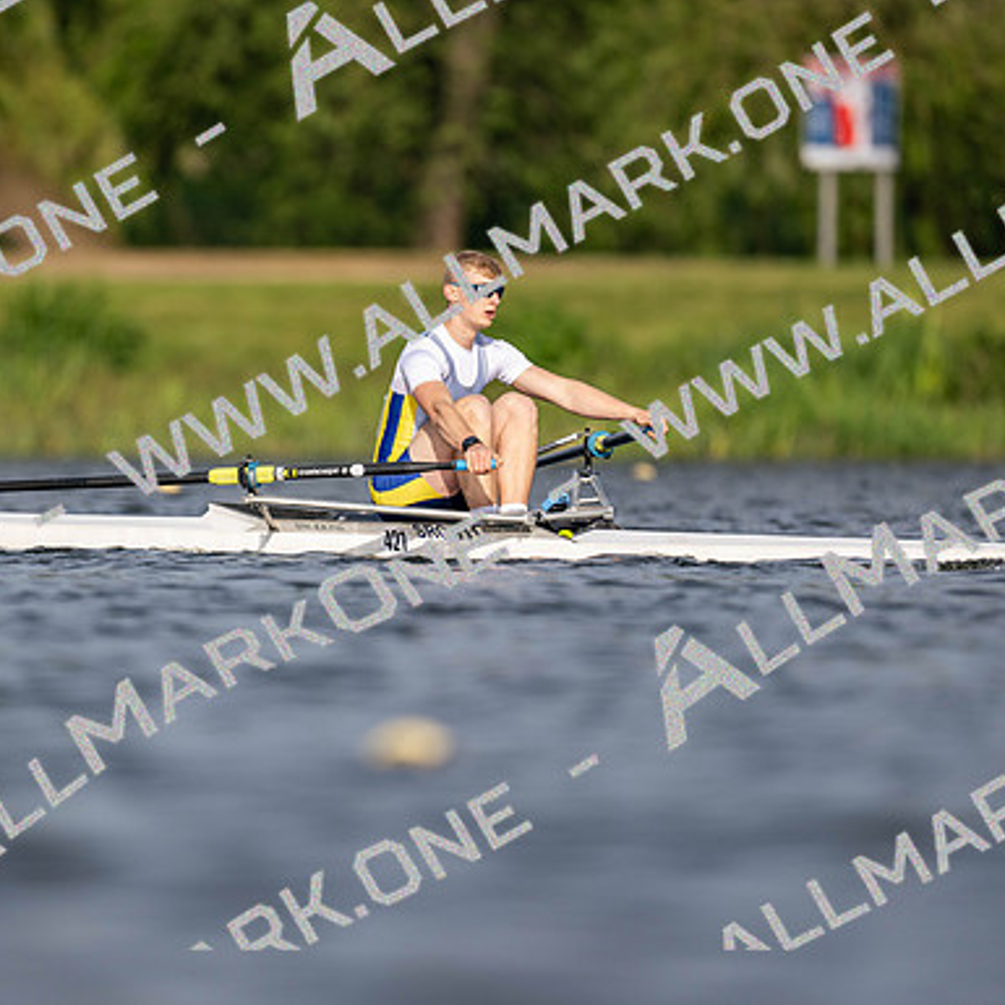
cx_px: 431
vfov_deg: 2.3
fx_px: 25259
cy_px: 502
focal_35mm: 769
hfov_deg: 2.3
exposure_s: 1/2500
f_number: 4
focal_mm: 600
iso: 200
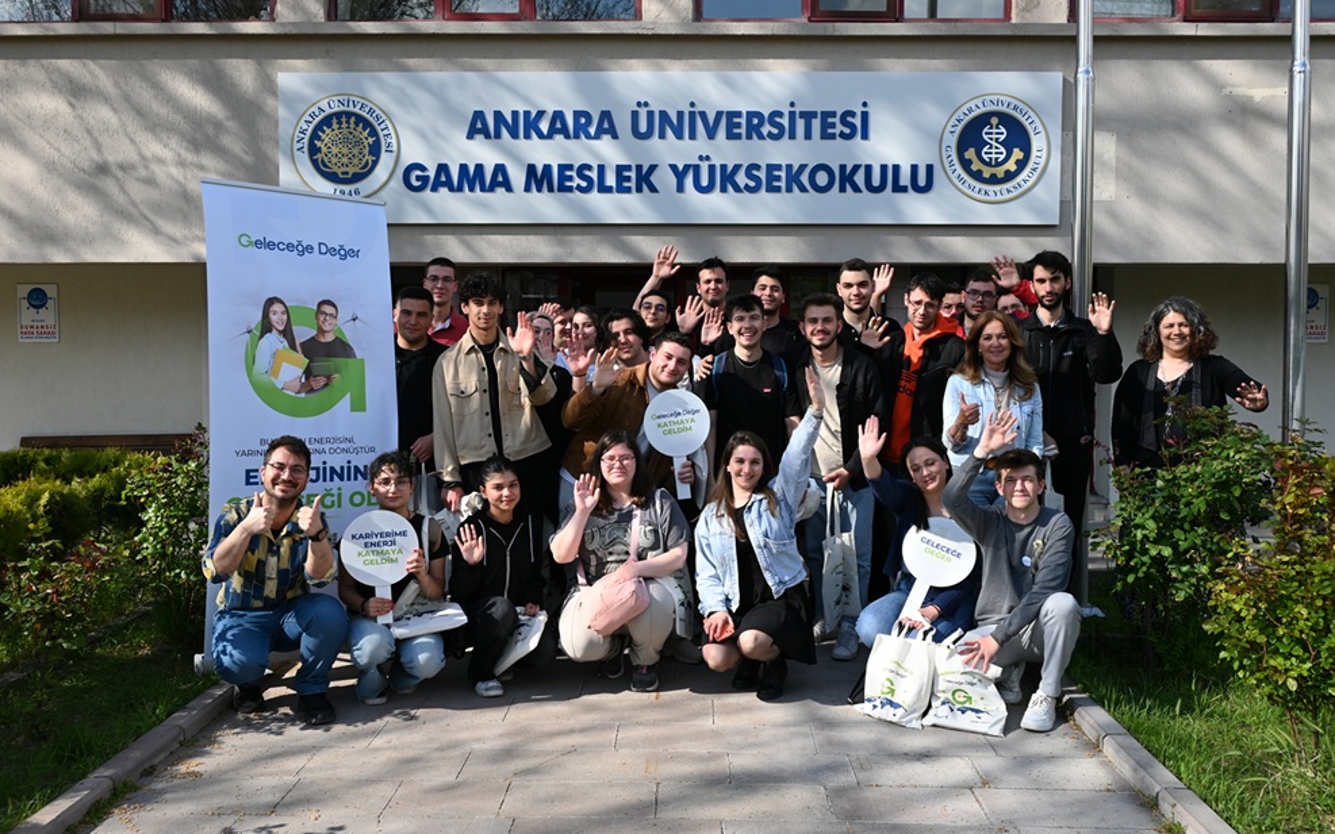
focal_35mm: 33
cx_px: 674
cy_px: 412
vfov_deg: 38.9
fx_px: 1183
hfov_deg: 58.9
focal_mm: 21
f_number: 6.3
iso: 100
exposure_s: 1/320
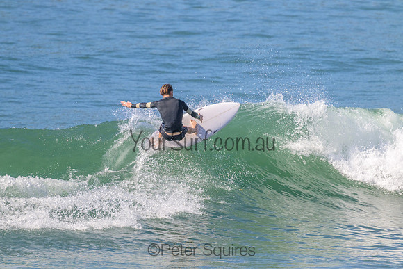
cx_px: 202
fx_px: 8957
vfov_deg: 1.7
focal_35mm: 800
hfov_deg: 2.6
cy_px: 134
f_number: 11
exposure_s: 1/2000
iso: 1250
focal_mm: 800
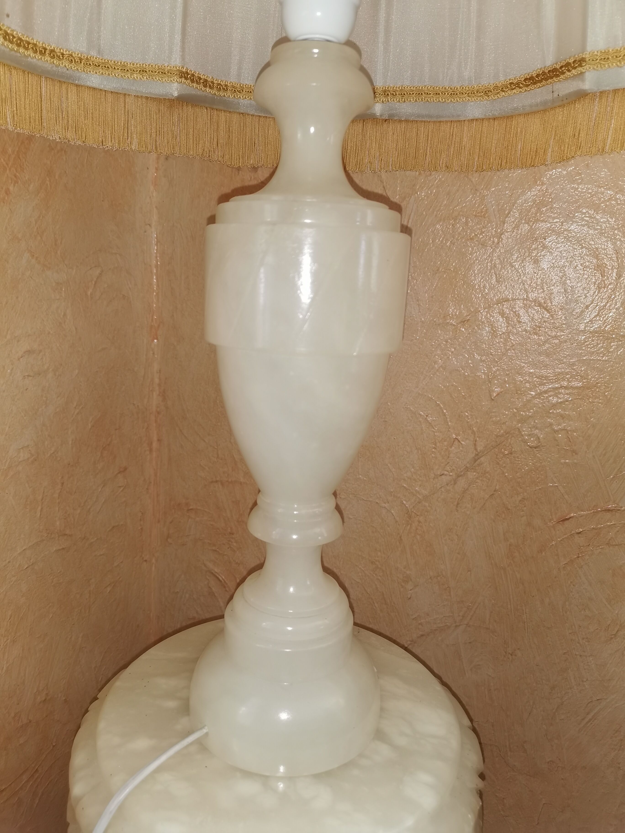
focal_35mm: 27
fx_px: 650
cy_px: 416
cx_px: 312
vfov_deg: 65.3
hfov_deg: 51.4
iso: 64
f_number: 1.8
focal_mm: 5.58
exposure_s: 1/100
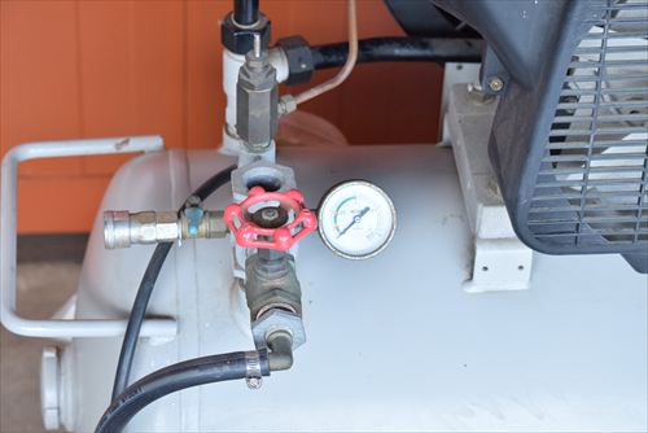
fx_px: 1756
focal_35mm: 98
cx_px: 324
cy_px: 216
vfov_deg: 14.1
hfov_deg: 20.9
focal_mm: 65
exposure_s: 1/200
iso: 1250
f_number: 6.3
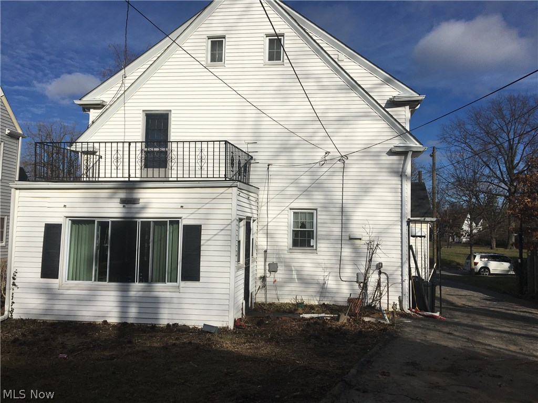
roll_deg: -1.5
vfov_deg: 48.2
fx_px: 451
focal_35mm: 29
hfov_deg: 61.7
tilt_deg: +5.0
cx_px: 269
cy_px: 202
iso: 25
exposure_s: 1/5128
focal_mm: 4.15
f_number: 2.2
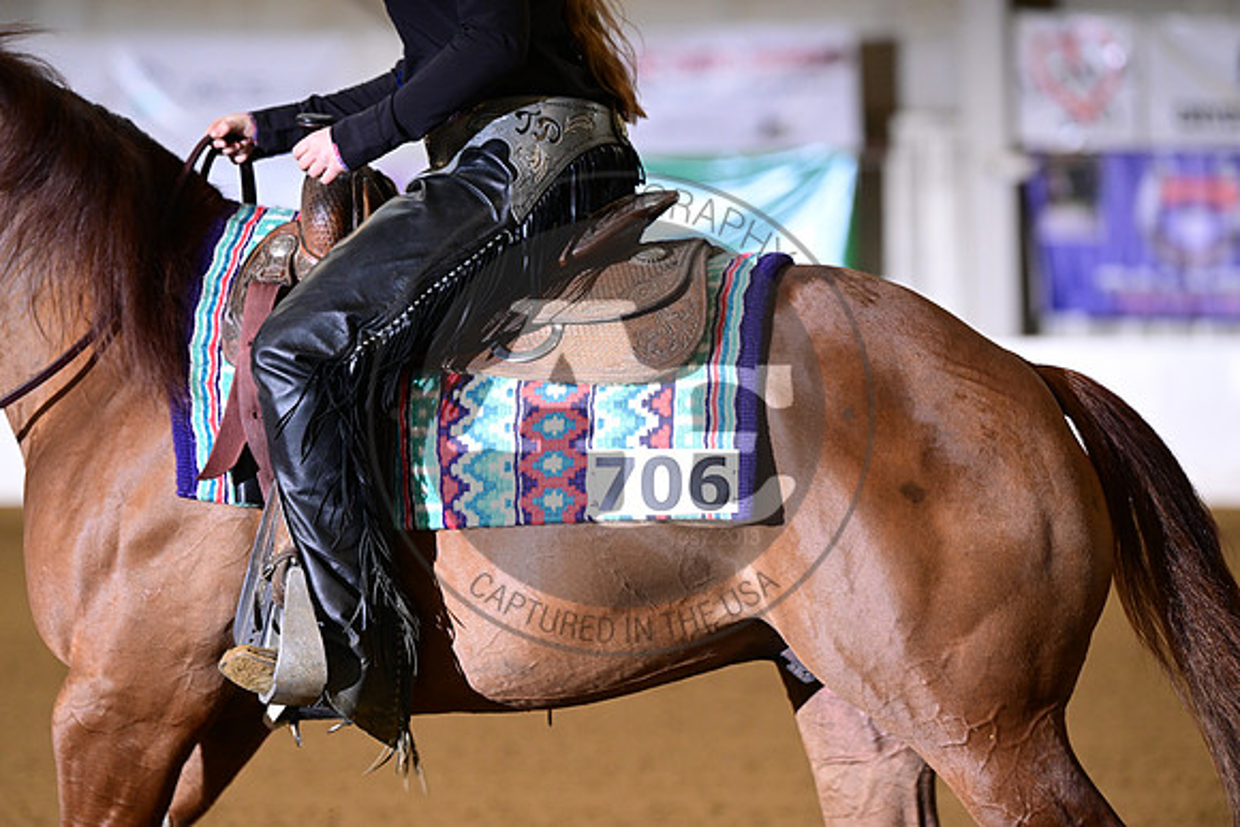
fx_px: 6029
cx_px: 620
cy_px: 414
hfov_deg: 11.7
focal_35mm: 175
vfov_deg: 7.9
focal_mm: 175
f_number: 4
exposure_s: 1/200
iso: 2000
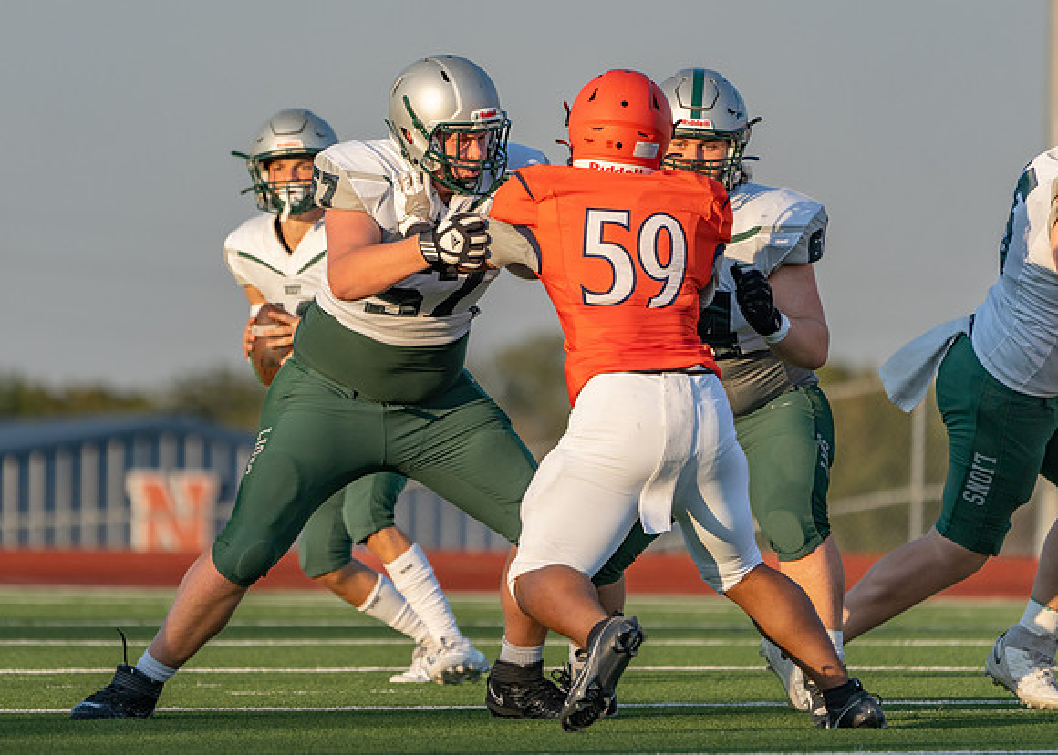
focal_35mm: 492
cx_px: 436
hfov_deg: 4.1
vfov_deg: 2.9
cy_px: 306
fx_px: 14779
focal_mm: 376
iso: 400
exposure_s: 1/1250
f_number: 5.6
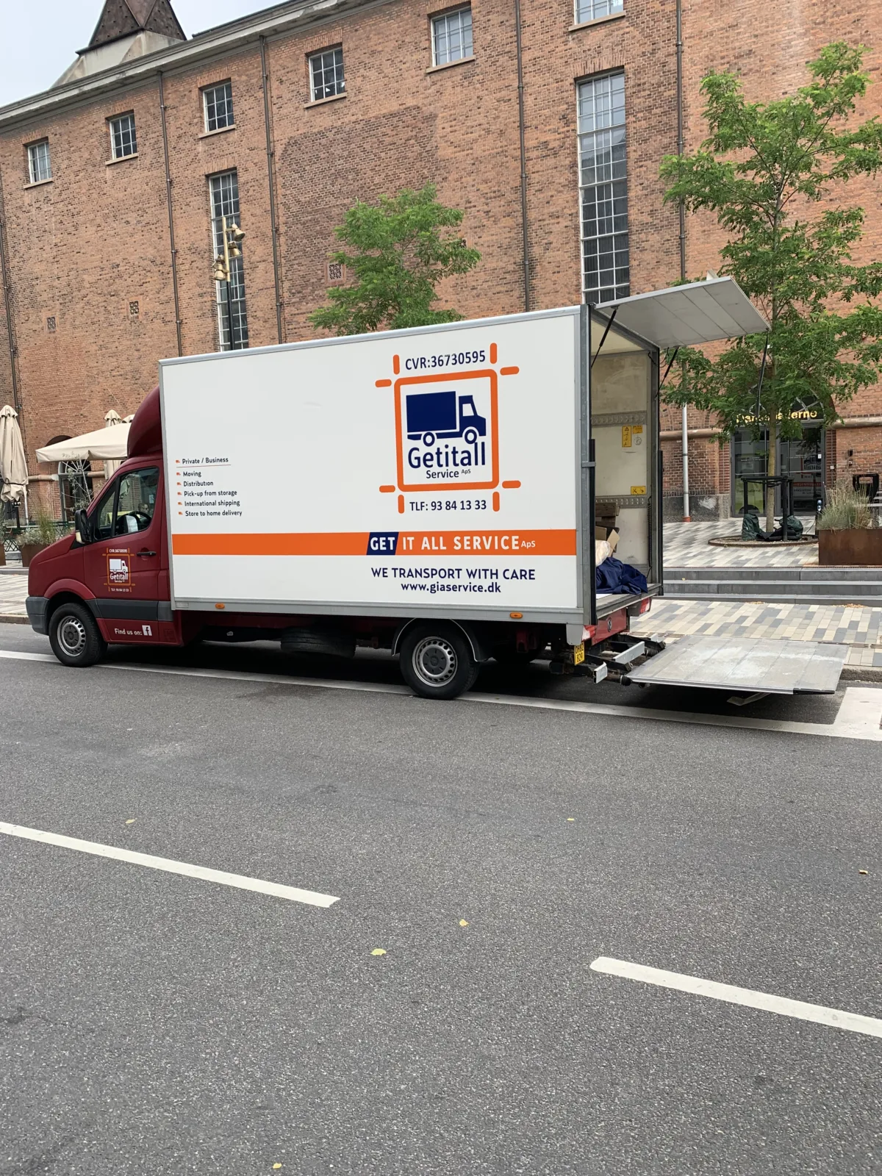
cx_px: 441
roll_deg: +3.1
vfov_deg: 67.3
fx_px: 883
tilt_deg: -5.6
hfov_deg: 53.1
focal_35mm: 26
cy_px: 588
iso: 25
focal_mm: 4.25
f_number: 1.8
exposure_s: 1/706
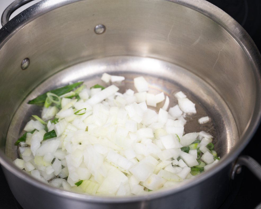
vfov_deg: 23.8
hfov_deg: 29.6
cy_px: 106
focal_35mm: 64
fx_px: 494
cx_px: 125
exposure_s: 1/640
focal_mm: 56
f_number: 5.6
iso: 1000
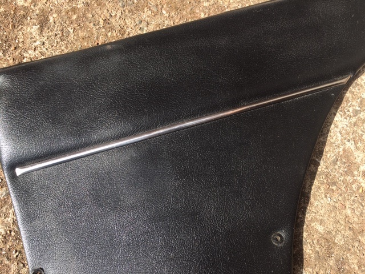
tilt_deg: -76.5
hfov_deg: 61.7
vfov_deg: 48.2
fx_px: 306
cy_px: 137
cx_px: 182
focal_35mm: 29
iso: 25
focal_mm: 4.15
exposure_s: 1/439
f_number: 2.2
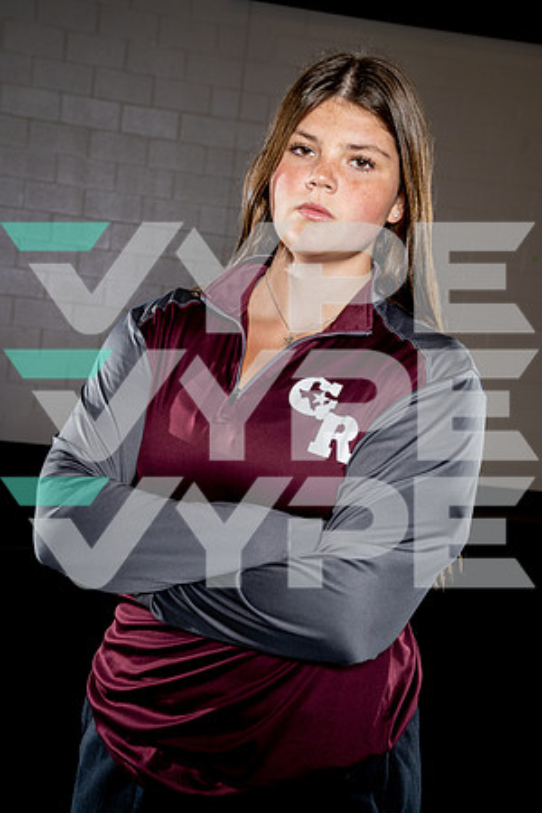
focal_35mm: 53
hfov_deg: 25.5
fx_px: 1197
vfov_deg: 37.5
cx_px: 271
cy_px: 406
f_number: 7.1
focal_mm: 53
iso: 320
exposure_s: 1/250
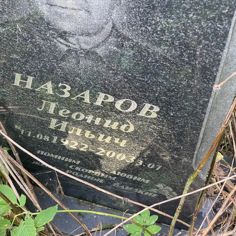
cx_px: 78
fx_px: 478
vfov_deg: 27.7
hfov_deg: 27.5
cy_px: 119
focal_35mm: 62
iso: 125
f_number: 2
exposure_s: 1/121
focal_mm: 6
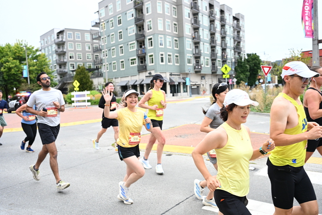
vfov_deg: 40.0
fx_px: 295
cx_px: 161
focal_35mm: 33
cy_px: 108
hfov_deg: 57.2
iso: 2000
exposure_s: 1/800
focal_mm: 33
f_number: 4
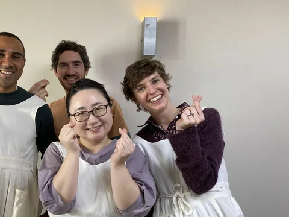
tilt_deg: -4.8
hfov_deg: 46.5
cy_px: 138
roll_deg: -0.4
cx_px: 79
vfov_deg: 36.6
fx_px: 326
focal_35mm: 39
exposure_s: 1/120
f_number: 1.8
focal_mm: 4.25
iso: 64
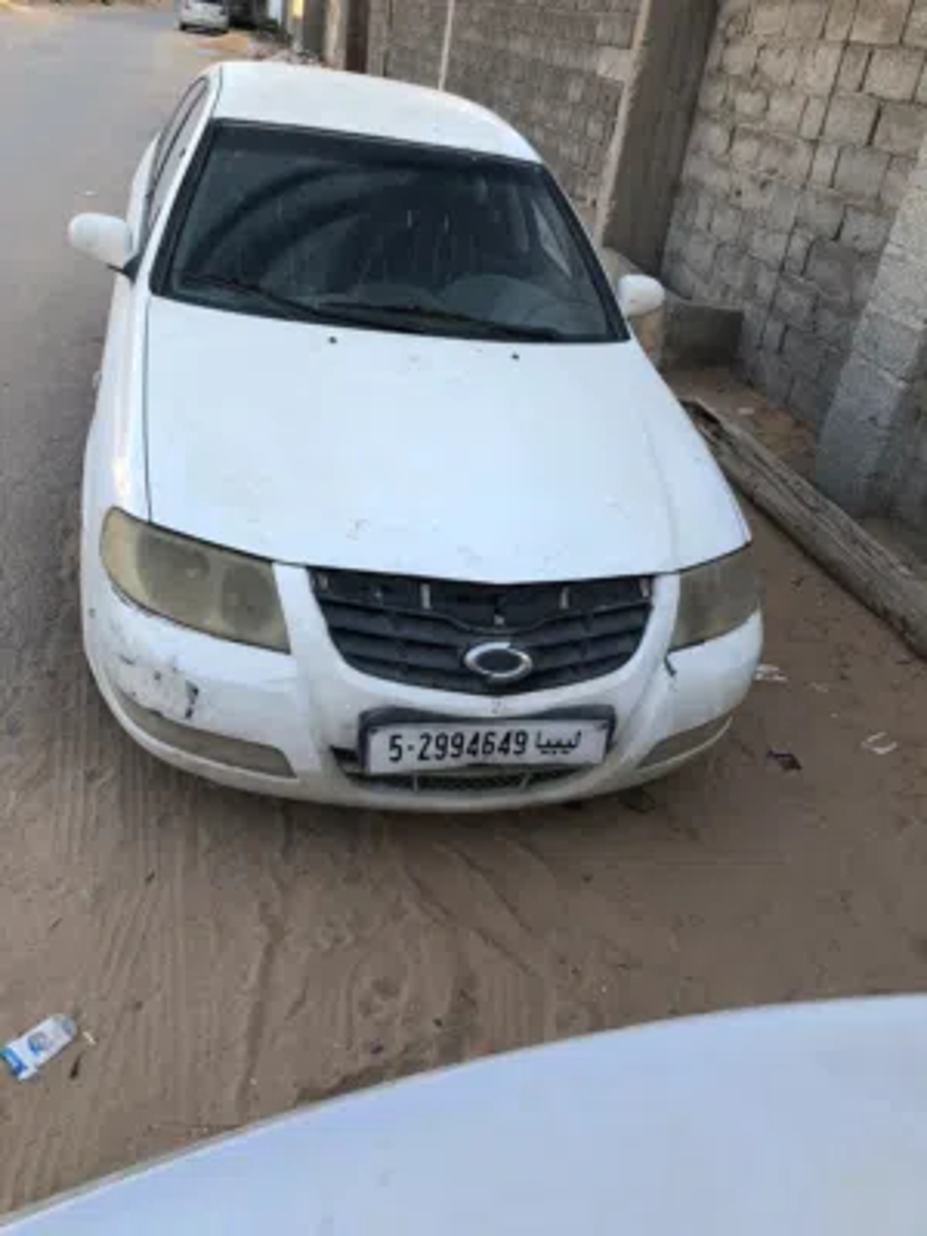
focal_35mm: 28
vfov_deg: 63.4
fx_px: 1000
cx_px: 464
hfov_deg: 49.7
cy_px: 618
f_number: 1.8
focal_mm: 4
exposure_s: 1/174
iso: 20
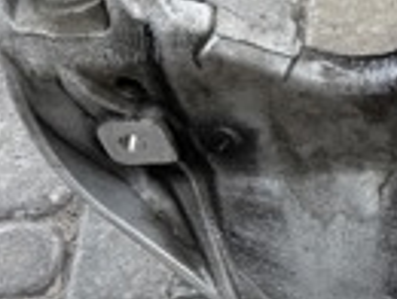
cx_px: 797
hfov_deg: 14.0
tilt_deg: -54.2
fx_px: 1356
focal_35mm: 118
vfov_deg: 12.4
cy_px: 311
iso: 80
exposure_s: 1/1437
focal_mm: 6.76
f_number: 1.78
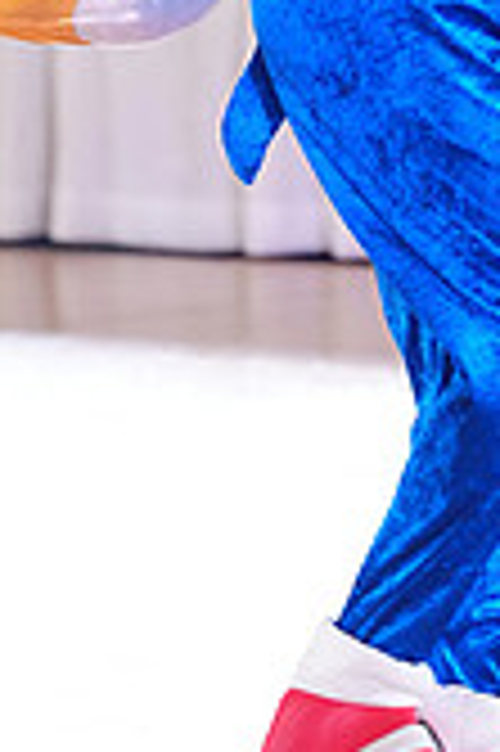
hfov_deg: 2.0
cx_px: 277
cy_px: -167
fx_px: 14508
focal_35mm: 695
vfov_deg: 3.0
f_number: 2.8
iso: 2500
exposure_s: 1/500
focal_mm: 200
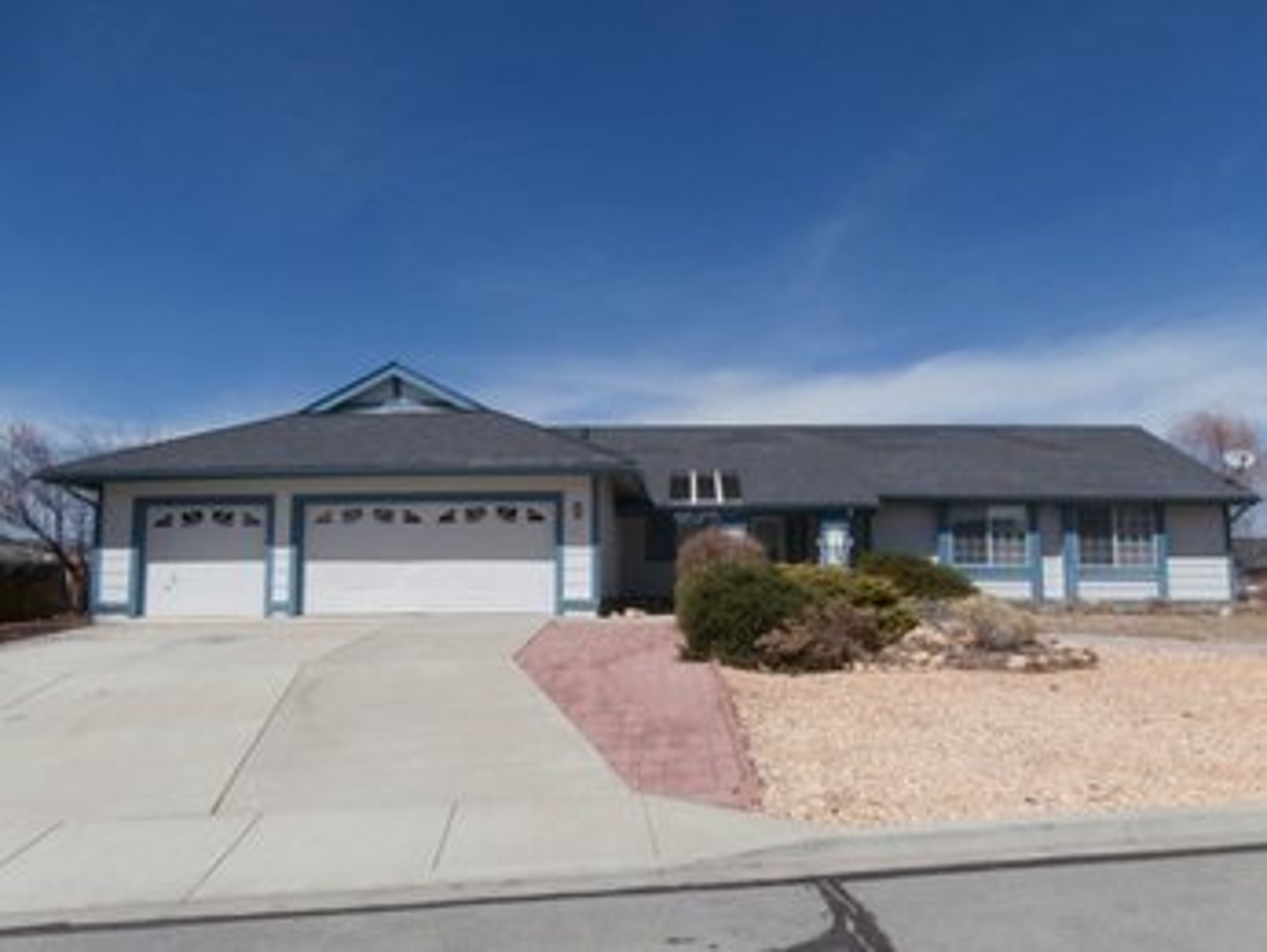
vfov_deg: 56.9
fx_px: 879
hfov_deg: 71.6
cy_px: 476
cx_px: 634
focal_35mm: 24
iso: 100
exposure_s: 1/320
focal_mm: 4.2
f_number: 7.9
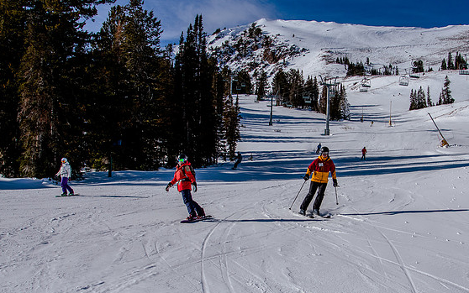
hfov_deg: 43.2
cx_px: 285
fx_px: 588
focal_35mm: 46
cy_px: 176
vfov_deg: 27.9
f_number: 5.6
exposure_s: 1/6400
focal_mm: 24
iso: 400
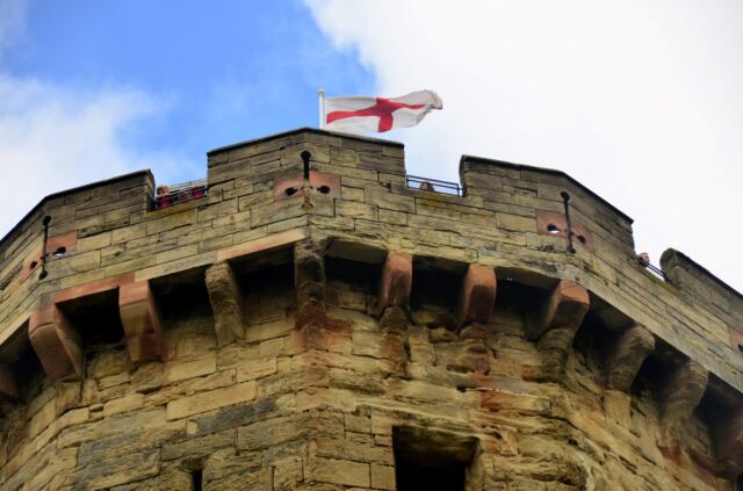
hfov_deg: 15.2
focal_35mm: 135
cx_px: 372
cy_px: 246
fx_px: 2779
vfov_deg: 10.1
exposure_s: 1/800
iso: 200
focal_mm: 90
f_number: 5.3
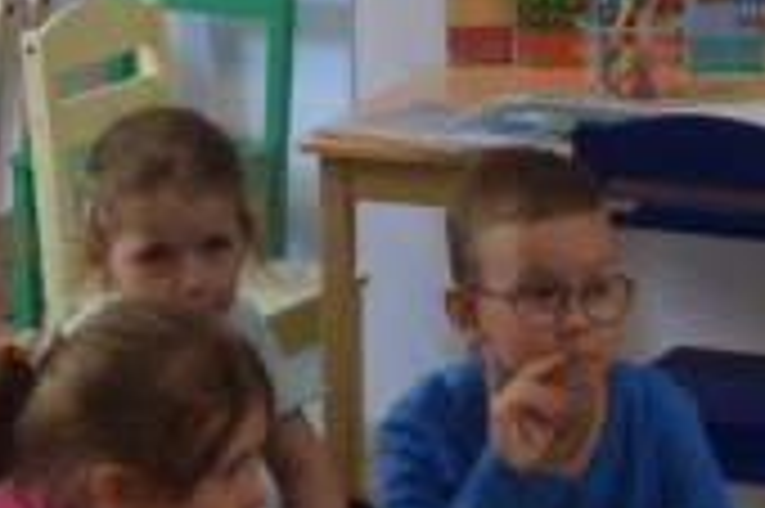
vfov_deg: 6.2
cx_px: 50
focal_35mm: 217
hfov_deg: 9.4
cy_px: -380
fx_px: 4607
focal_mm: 24
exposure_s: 1/80
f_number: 4.5
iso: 400
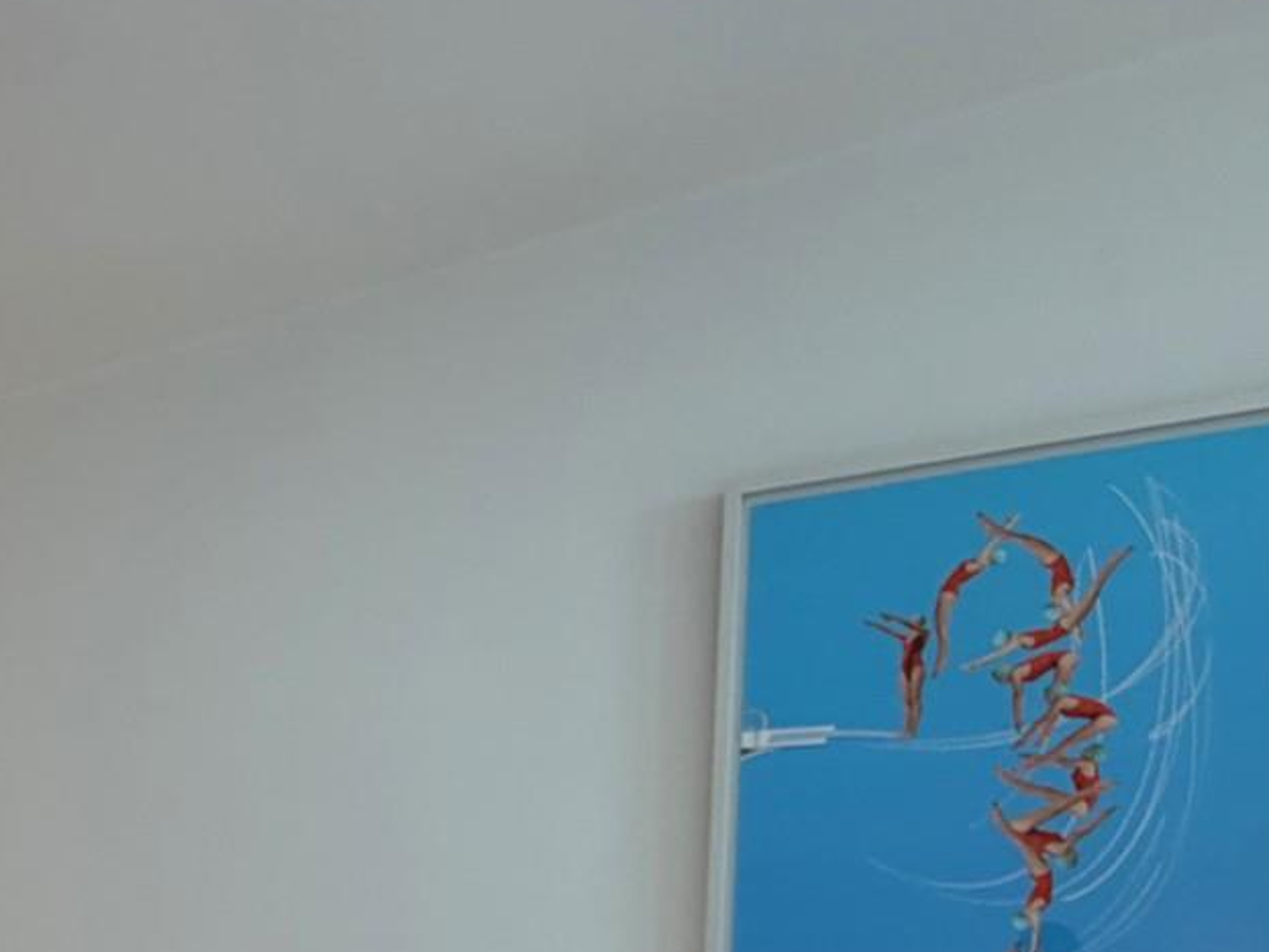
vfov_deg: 34.0
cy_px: 1064
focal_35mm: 36
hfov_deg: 47.4
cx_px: 186
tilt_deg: -2.8
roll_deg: +0.0
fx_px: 1320
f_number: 2.2
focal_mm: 2.22
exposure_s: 1/120
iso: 160
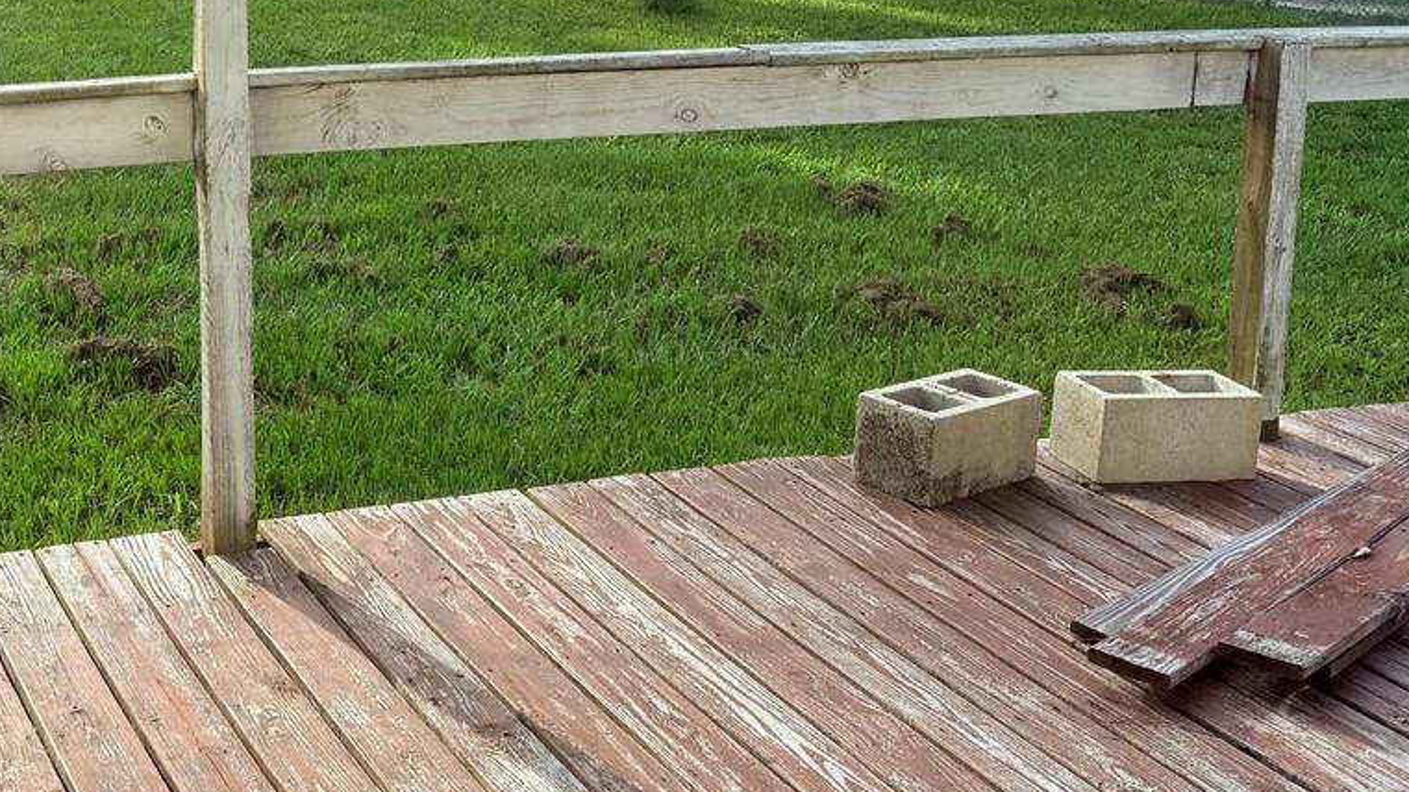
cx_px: 289
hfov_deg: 36.6
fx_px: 2055
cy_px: 4
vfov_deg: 21.1
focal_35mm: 55
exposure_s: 1/1689
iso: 100
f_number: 1.78
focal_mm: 6.76
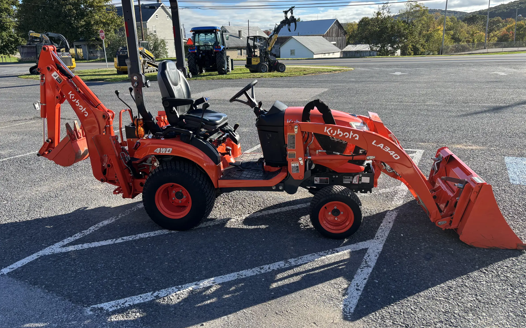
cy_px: 149
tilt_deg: -17.1
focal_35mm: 28
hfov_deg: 66.5
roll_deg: +2.5
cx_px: 266
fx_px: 401
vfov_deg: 44.5
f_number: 1.6
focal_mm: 5.96
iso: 50
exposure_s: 1/1220
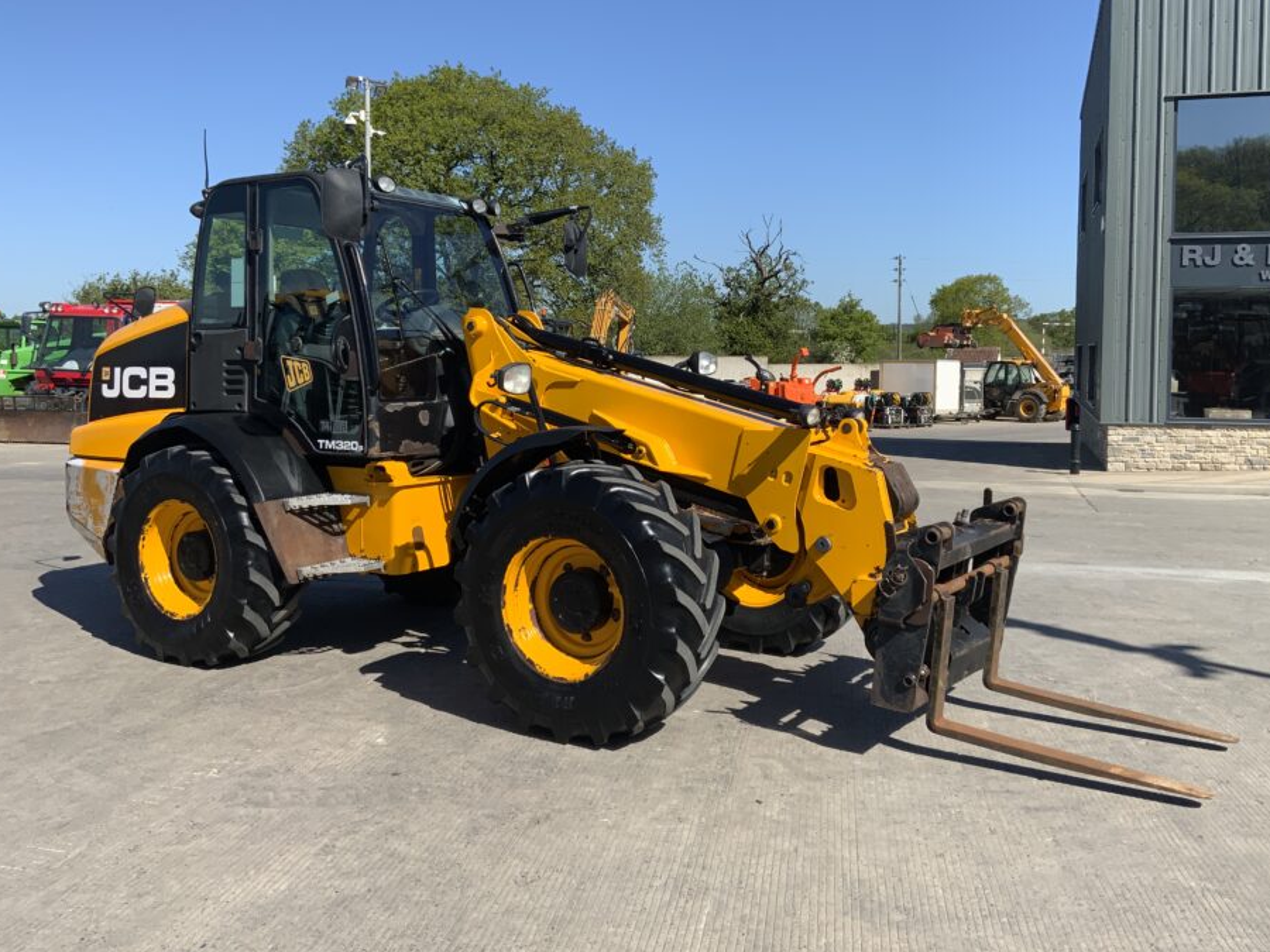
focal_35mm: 33
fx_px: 1211
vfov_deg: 42.9
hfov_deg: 55.3
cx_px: 659
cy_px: 415
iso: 16
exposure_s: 1/1912
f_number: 1.8
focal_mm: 3
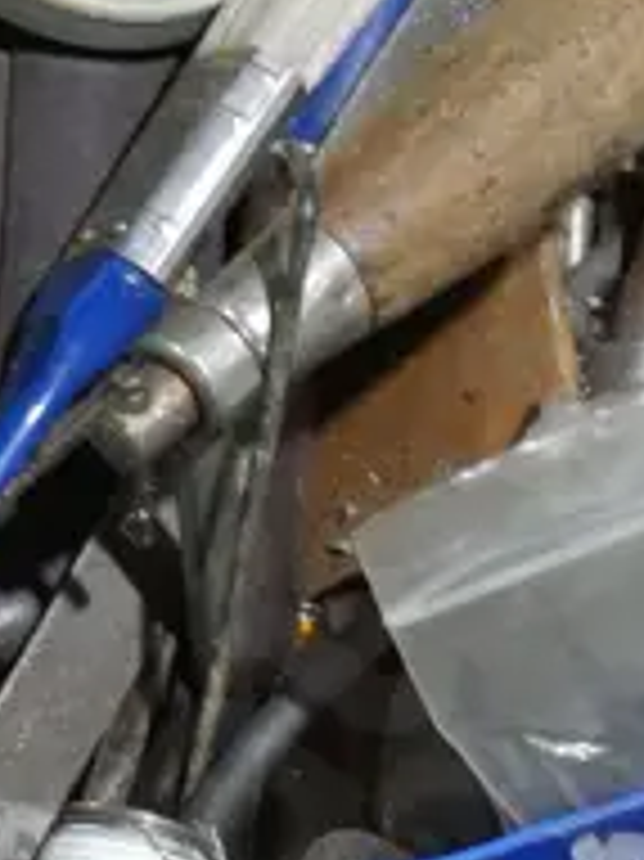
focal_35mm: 150
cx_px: 396
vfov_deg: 13.1
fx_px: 3725
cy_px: 585
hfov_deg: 9.9
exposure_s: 1/60
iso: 320
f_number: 3.5
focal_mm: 14
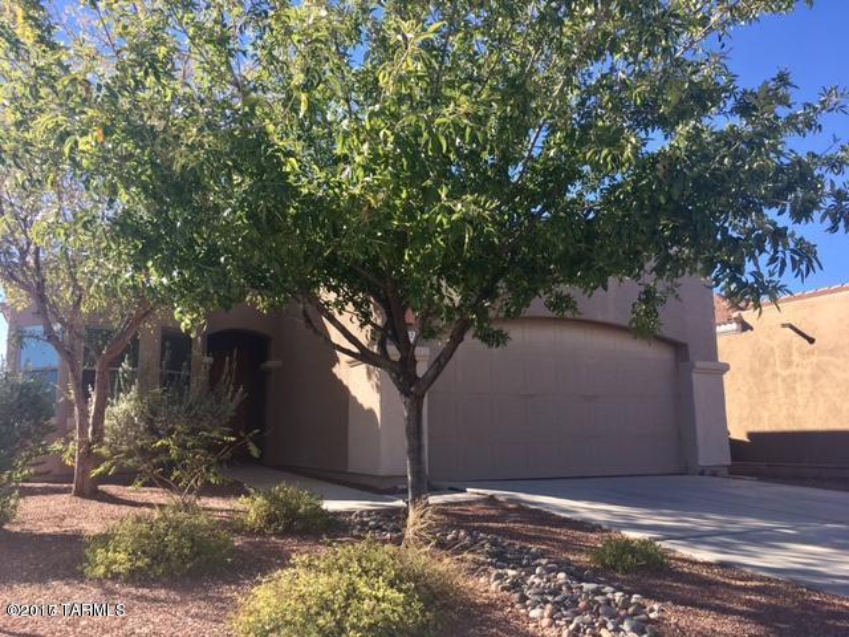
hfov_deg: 61.7
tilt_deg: +10.3
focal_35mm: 29
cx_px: 424
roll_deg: +1.3
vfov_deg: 48.2
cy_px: 318
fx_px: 711
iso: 25
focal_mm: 4.15
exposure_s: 1/596
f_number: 2.2
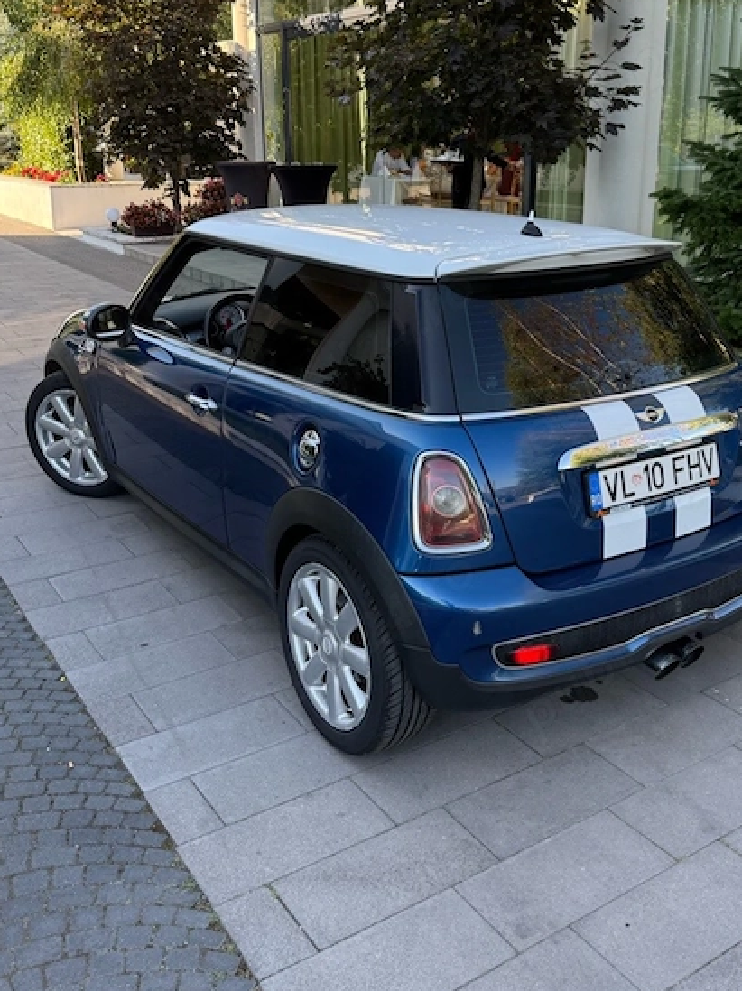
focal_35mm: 35
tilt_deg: -14.9
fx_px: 1001
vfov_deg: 52.4
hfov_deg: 40.5
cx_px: 430
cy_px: 406
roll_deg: -0.7
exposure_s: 1/543
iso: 100
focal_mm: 6.76
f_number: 1.78
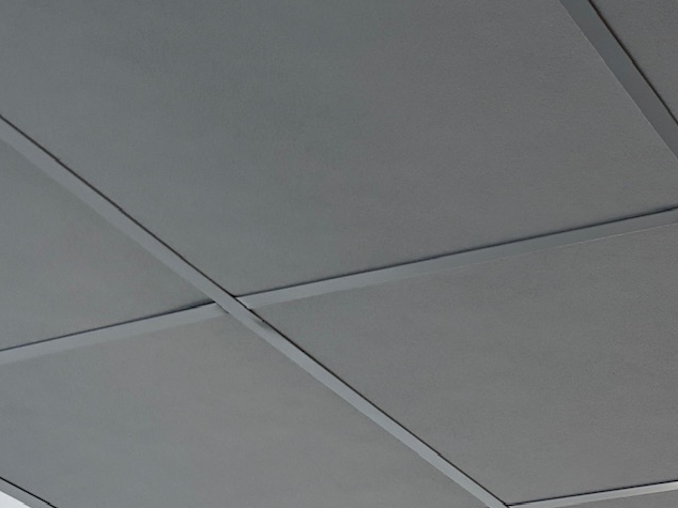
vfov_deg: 17.5
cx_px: 760
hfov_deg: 21.9
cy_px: 348
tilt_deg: +28.9
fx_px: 1645
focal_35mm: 84
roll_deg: -2.7
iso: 125
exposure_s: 1/121
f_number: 1.6
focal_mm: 5.96
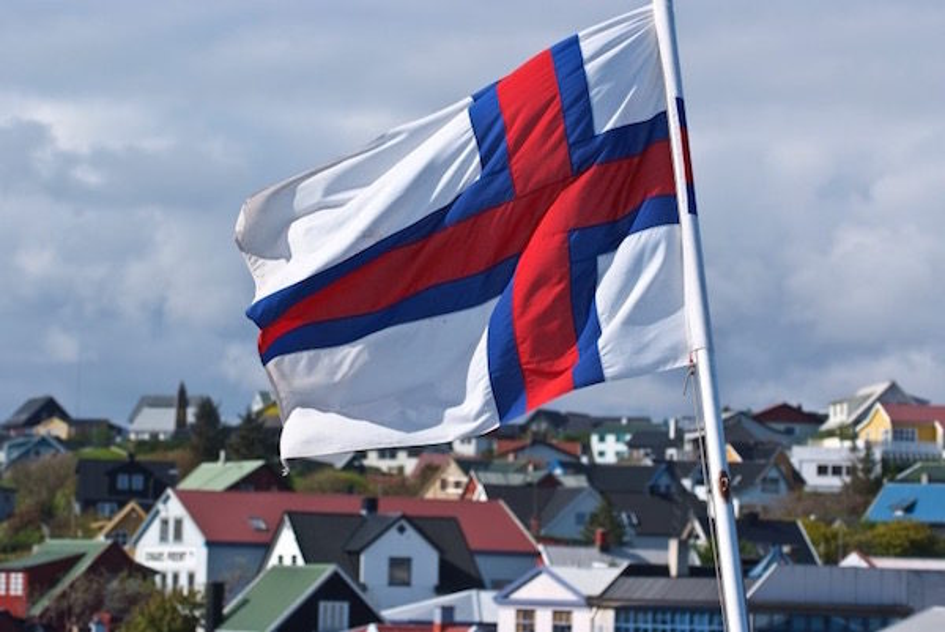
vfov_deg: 7.6
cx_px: 472
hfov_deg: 11.4
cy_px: 316
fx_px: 4728
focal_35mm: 180
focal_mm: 120
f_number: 4
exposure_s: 1/1250
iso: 100
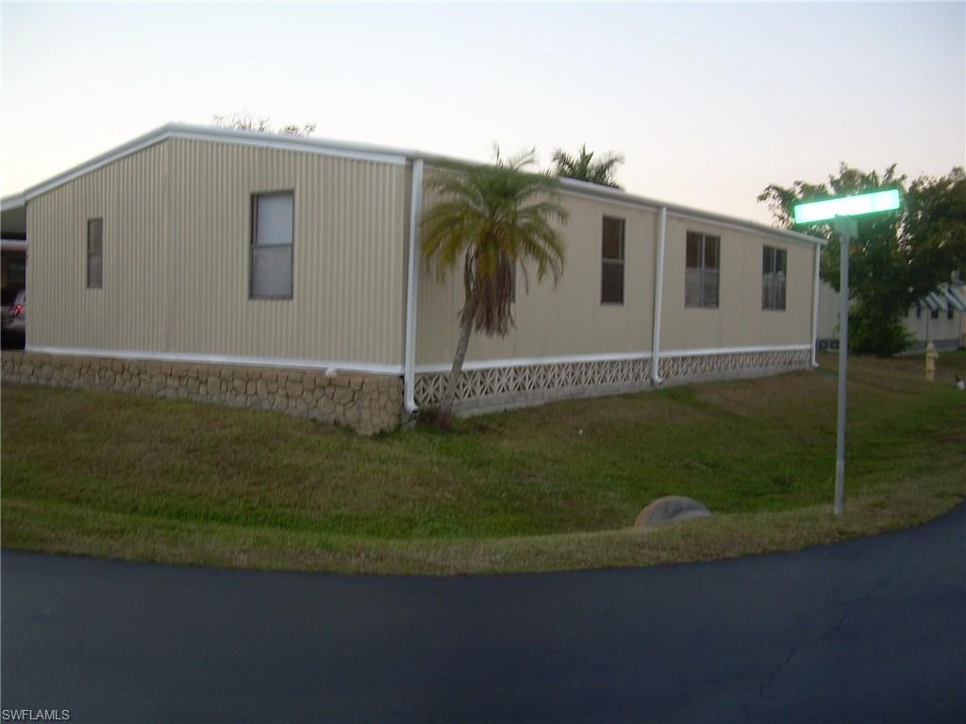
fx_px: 1060
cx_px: 483
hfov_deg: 49.0
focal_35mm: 38
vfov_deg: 37.7
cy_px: 362
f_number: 2.8
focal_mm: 6.3
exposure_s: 1/30
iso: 50
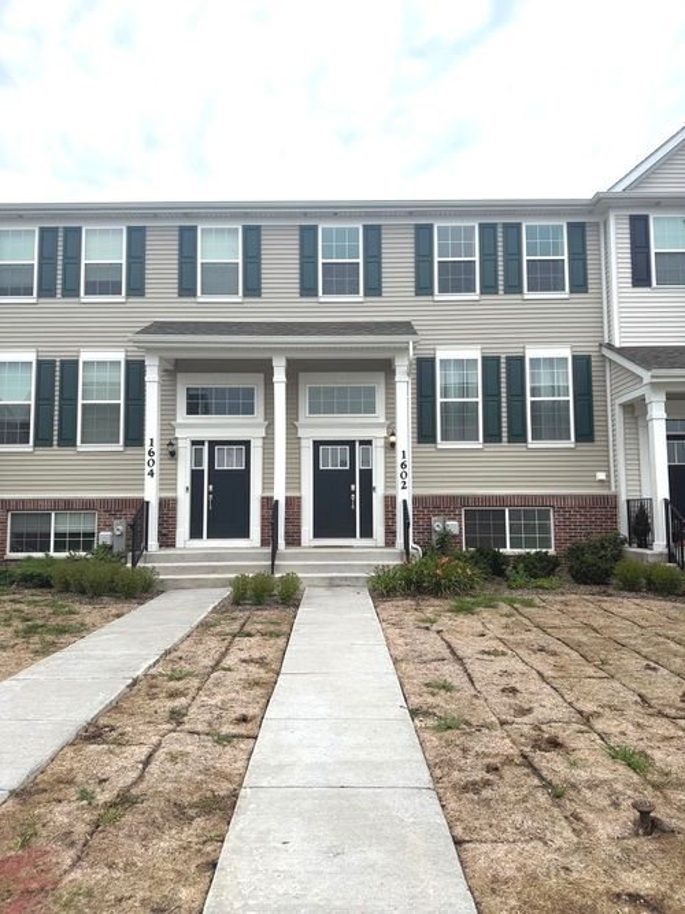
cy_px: 457
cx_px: 342
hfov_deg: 56.8
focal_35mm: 24
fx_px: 633
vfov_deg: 71.6
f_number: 1.78
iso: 80
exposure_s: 1/2169
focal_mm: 6.76
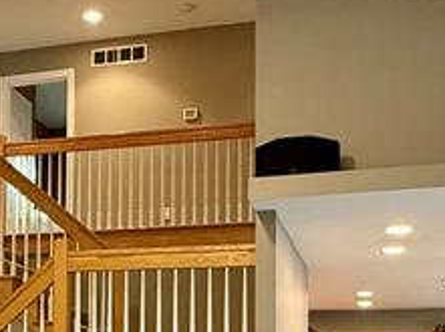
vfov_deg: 21.5
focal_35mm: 65
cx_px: 127
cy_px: 356
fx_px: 834
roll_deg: -0.1
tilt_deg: +2.7
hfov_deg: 29.5
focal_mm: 2.22
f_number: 2.2
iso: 500
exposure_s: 1/60
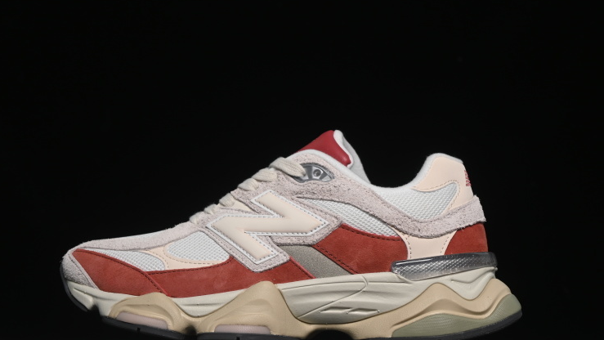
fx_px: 1362
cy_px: 212
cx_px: 296
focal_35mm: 85
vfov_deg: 14.2
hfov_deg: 25.0
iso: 160
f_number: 7.1
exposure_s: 1/80
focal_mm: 50
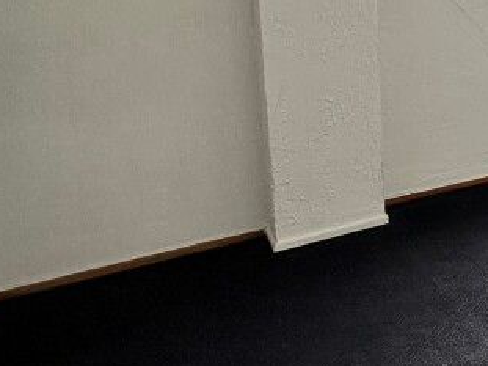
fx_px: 761
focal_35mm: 54
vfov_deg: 24.9
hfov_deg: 25.7
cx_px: 745
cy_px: -49
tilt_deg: -3.1
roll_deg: +0.7
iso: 160
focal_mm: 2.22
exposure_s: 1/100
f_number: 2.2
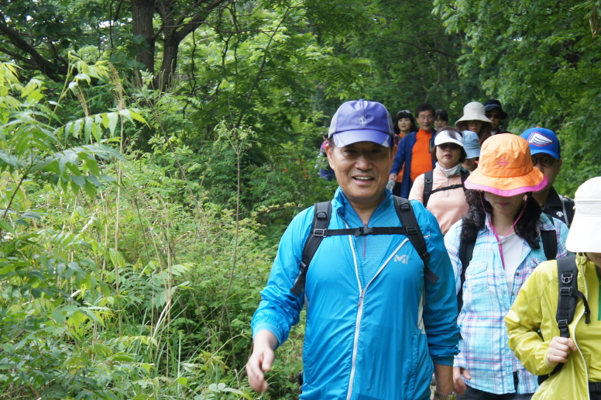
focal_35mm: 99
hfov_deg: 20.5
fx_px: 1651
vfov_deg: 13.7
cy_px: 310
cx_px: 415
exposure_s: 1/100
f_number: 4.5
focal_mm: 40
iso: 200
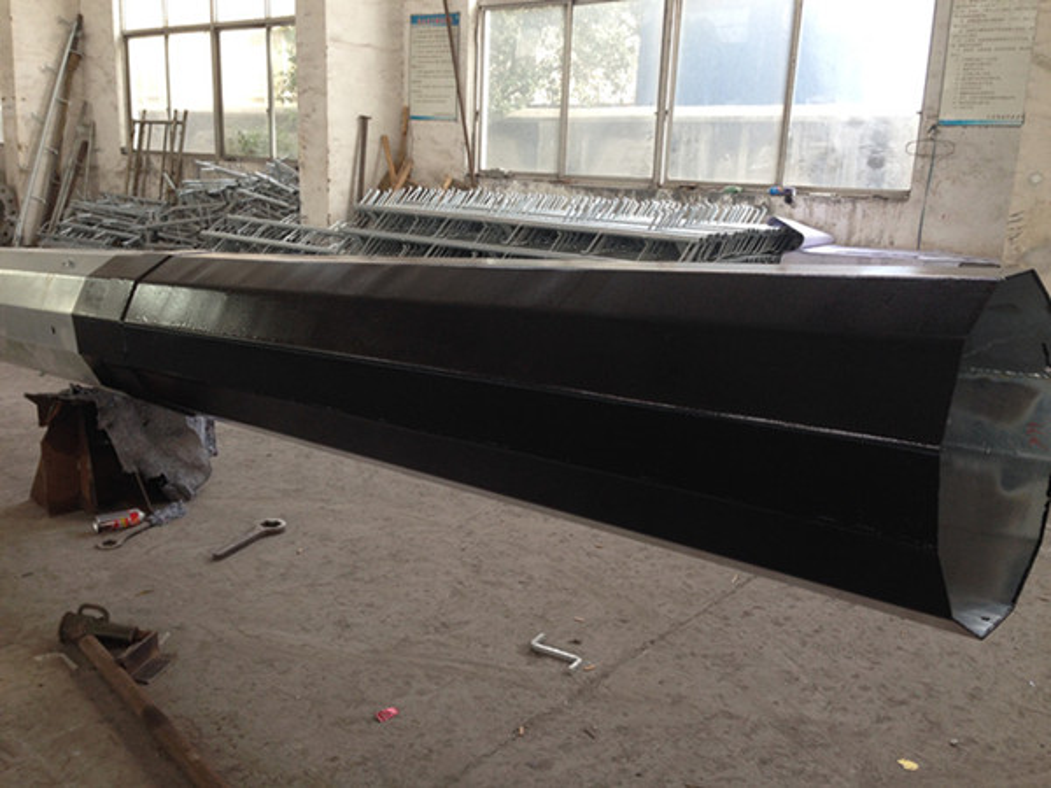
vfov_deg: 42.9
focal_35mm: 33
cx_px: 526
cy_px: 394
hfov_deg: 55.4
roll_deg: -2.9
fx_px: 1002
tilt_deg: -13.4
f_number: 2.4
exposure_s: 1/60
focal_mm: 4.12
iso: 50
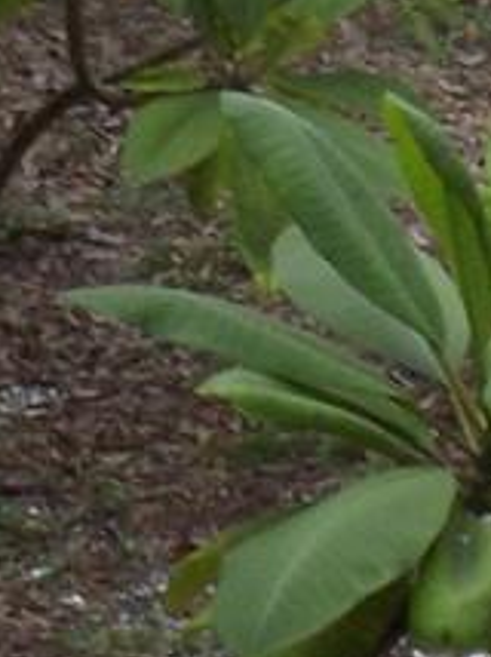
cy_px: -230
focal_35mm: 172
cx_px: 1396
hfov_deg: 7.7
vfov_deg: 11.2
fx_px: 3259
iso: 125
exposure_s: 1/30
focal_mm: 4
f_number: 3.1
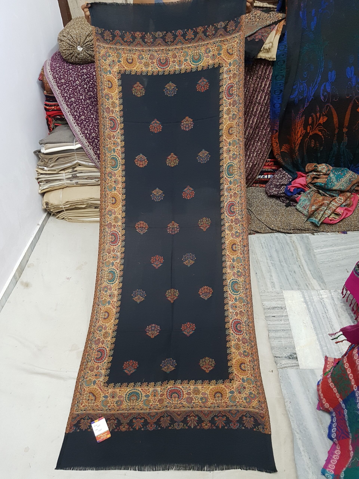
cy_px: 240
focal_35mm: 26
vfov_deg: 67.3
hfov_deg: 53.1
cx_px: 180
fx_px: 360
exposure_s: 1/20
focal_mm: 4.2
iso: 250
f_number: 1.7
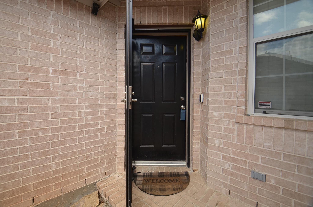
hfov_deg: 100.5
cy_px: 104
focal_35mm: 15
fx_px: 130
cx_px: 156
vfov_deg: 77.1
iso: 100
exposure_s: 1/160
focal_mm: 10
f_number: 6.3
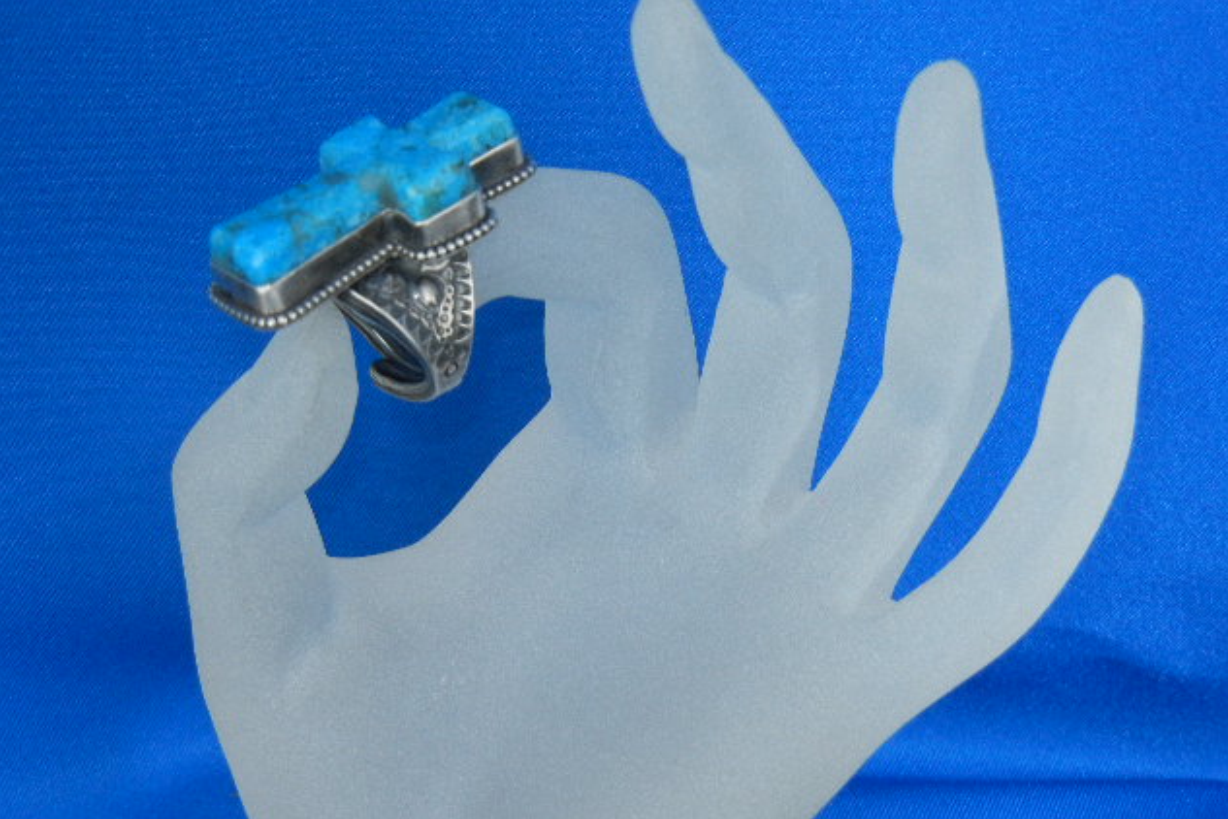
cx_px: 615
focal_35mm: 81
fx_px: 2763
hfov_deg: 25.1
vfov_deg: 16.9
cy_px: 402
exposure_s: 1/30
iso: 400
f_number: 4.3
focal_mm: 13.9
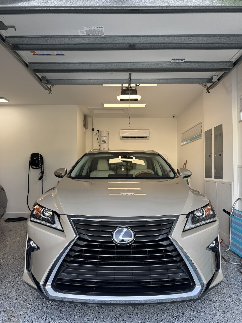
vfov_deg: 71.6
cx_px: 121
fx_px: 224
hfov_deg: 56.8
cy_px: 162
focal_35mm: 24
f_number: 1.78
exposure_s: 1/198
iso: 64
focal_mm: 6.76
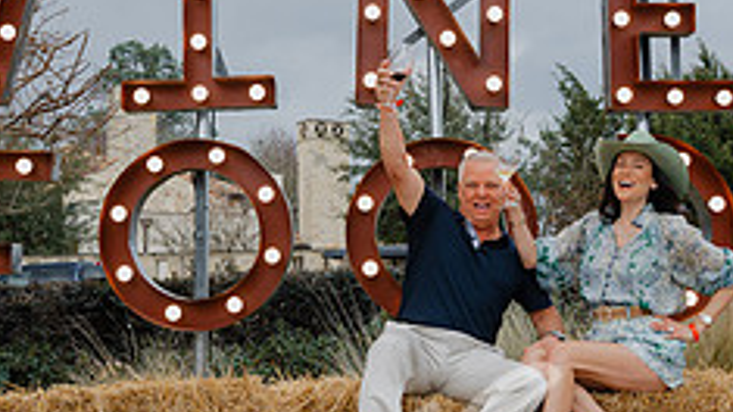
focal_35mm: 62
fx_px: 1205
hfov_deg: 33.8
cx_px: 381
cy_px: 186
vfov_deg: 19.4
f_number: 5.6
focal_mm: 24
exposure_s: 1/320
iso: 110
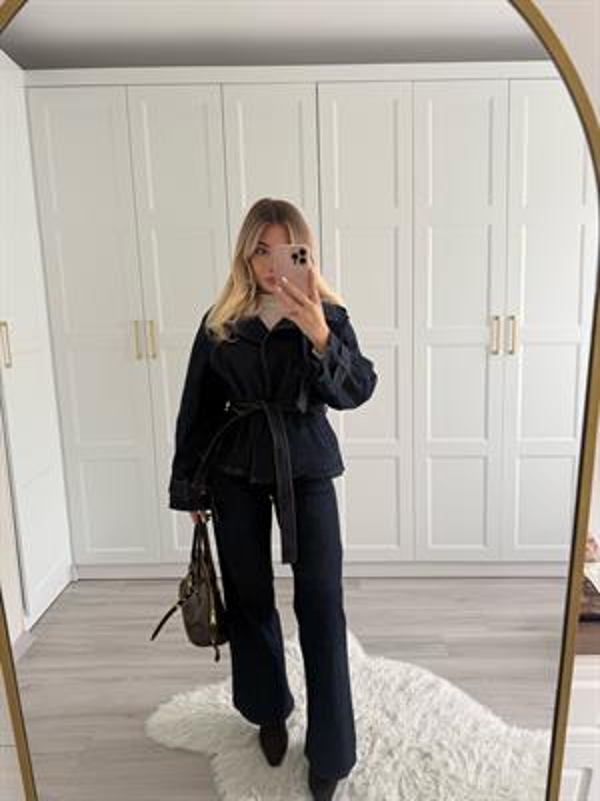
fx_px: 555
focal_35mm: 24
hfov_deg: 56.8
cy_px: 400
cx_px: 300
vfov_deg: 71.6
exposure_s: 1/121
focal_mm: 6.76
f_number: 1.78
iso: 64
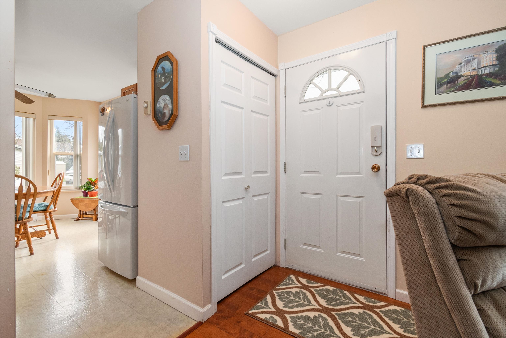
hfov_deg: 100.4
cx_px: 253
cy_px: 169
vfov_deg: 77.3
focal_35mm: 15
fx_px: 211
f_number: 9
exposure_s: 1/30
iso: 250
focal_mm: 10
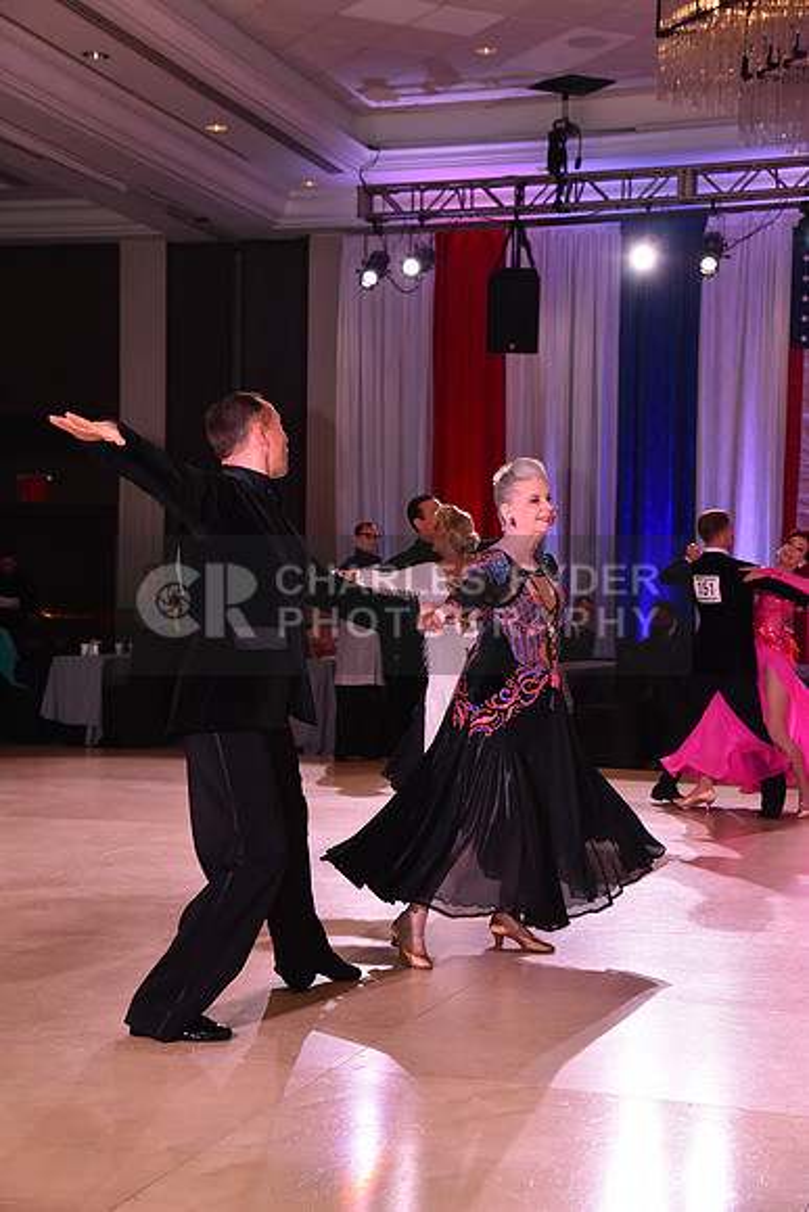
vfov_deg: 31.0
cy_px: 606
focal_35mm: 65
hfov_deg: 20.9
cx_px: 404
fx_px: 2190
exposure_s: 1/320
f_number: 6.3
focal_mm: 65
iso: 2500
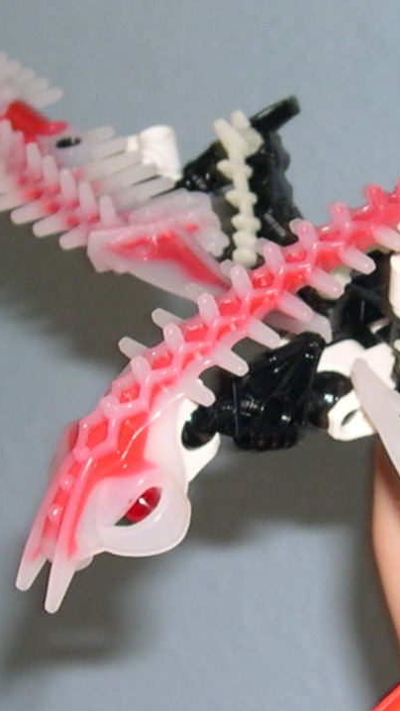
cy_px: 344
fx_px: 2470
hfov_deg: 9.2
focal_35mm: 131
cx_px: 310
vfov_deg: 16.4
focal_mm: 8
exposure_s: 1/60
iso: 100
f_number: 2.8
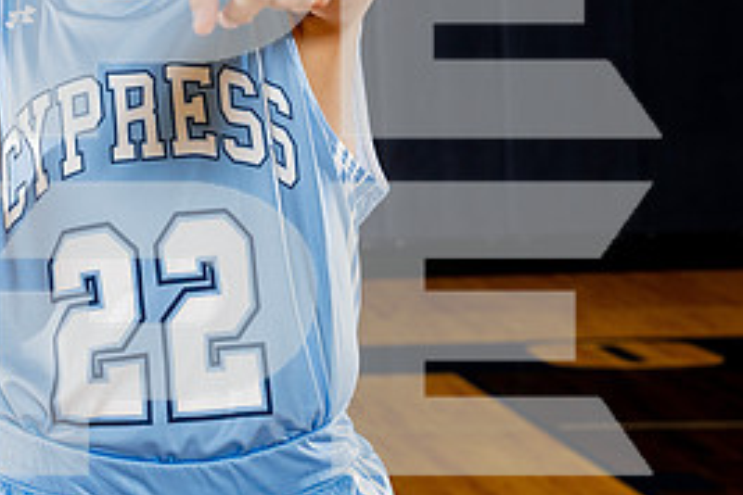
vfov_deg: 9.8
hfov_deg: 14.5
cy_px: -7
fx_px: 2869
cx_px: -47
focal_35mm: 139
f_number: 5.6
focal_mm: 64
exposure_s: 1/250
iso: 400
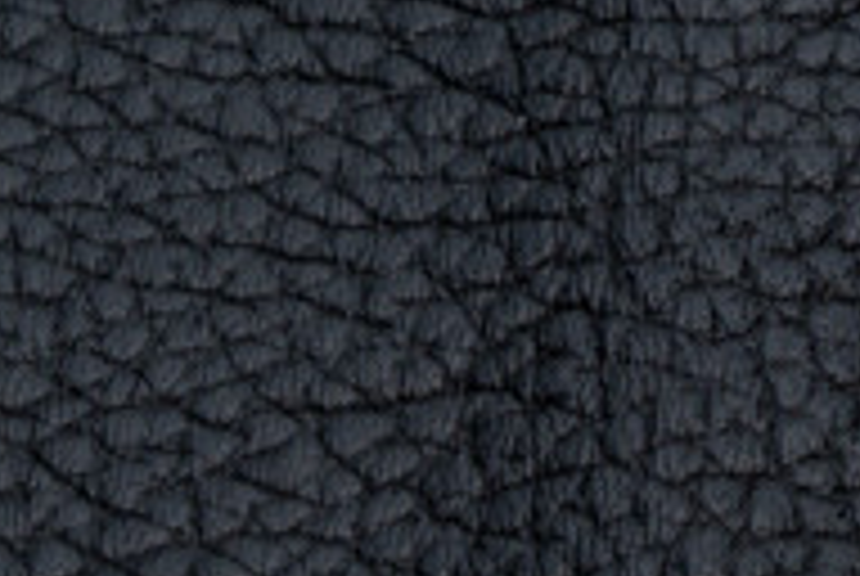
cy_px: -176
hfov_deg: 4.8
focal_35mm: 423
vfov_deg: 3.3
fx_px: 10121
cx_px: 1882
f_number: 19
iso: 400
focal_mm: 90
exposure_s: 1/10
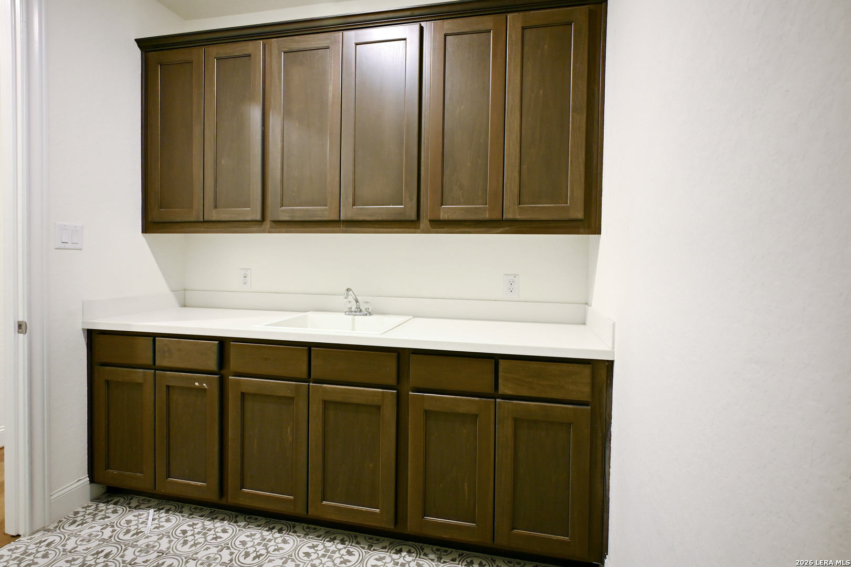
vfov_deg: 67.4
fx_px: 425
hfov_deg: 90.0
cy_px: 284
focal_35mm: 18
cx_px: 426
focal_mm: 12
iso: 360
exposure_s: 1/20
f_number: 3.5
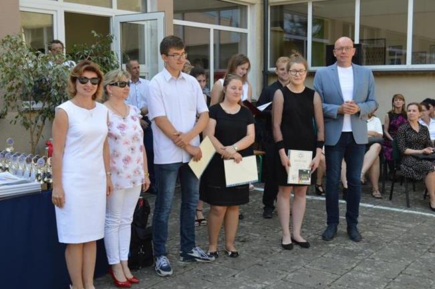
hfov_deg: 42.4
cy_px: 144
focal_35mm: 46
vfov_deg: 28.9
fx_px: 561
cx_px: 218
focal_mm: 31
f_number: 5.6
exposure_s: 1/125
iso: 160
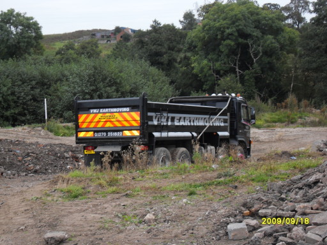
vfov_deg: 21.3
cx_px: 164
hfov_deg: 28.2
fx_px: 652
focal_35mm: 69
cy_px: 122
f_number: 4
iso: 120
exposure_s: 1/60
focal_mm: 11.8
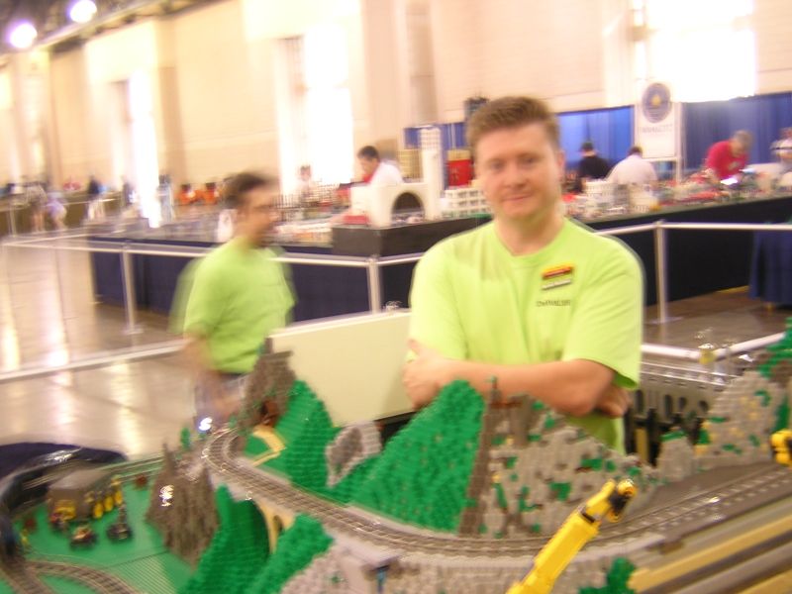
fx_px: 1075
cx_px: 396
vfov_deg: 30.9
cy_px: 297
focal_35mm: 47
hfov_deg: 40.4
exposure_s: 1/4.1
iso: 100
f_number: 2.9
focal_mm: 6.1
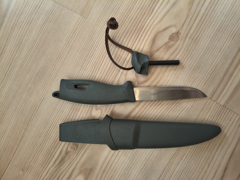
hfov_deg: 67.3
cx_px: 120
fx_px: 180
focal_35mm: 26
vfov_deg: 53.1
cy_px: 90
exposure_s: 1/50
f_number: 1.8
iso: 236
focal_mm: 4.81
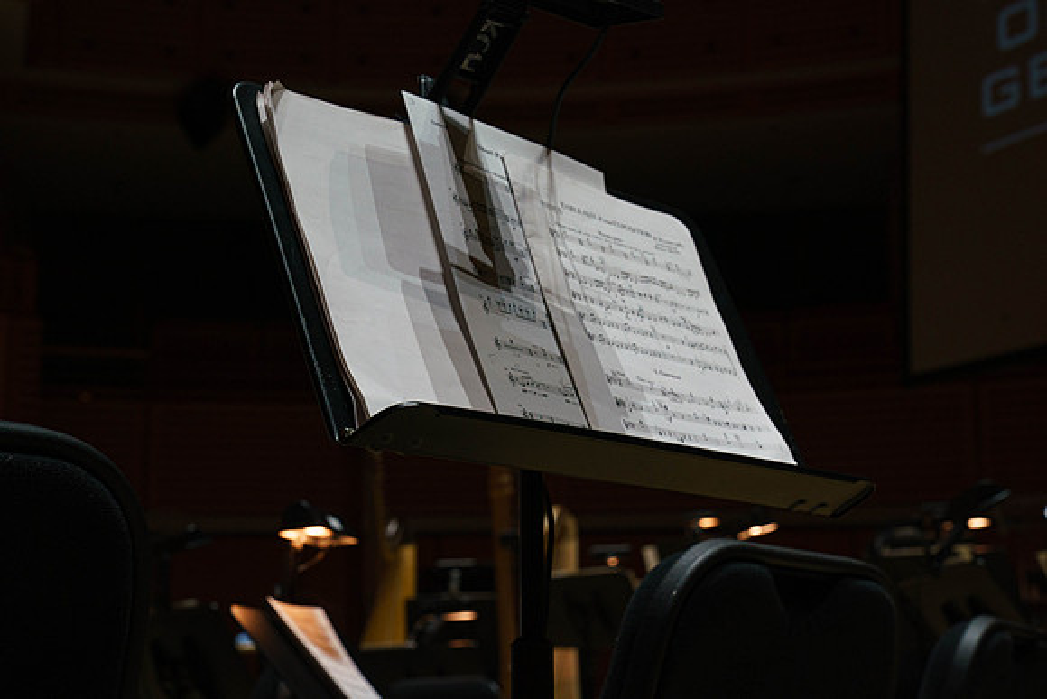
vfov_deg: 19.5
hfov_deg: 28.8
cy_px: 350
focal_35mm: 70
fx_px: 2036
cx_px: 524
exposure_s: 1/200
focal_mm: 70
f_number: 9
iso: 2500
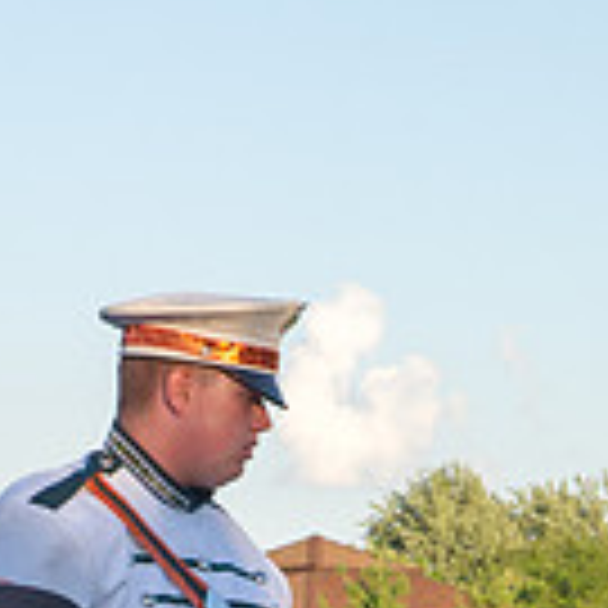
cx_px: 122
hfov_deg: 5.4
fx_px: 6458
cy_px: 701
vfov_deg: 5.4
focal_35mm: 325
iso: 640
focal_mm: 82
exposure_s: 1/400
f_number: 10
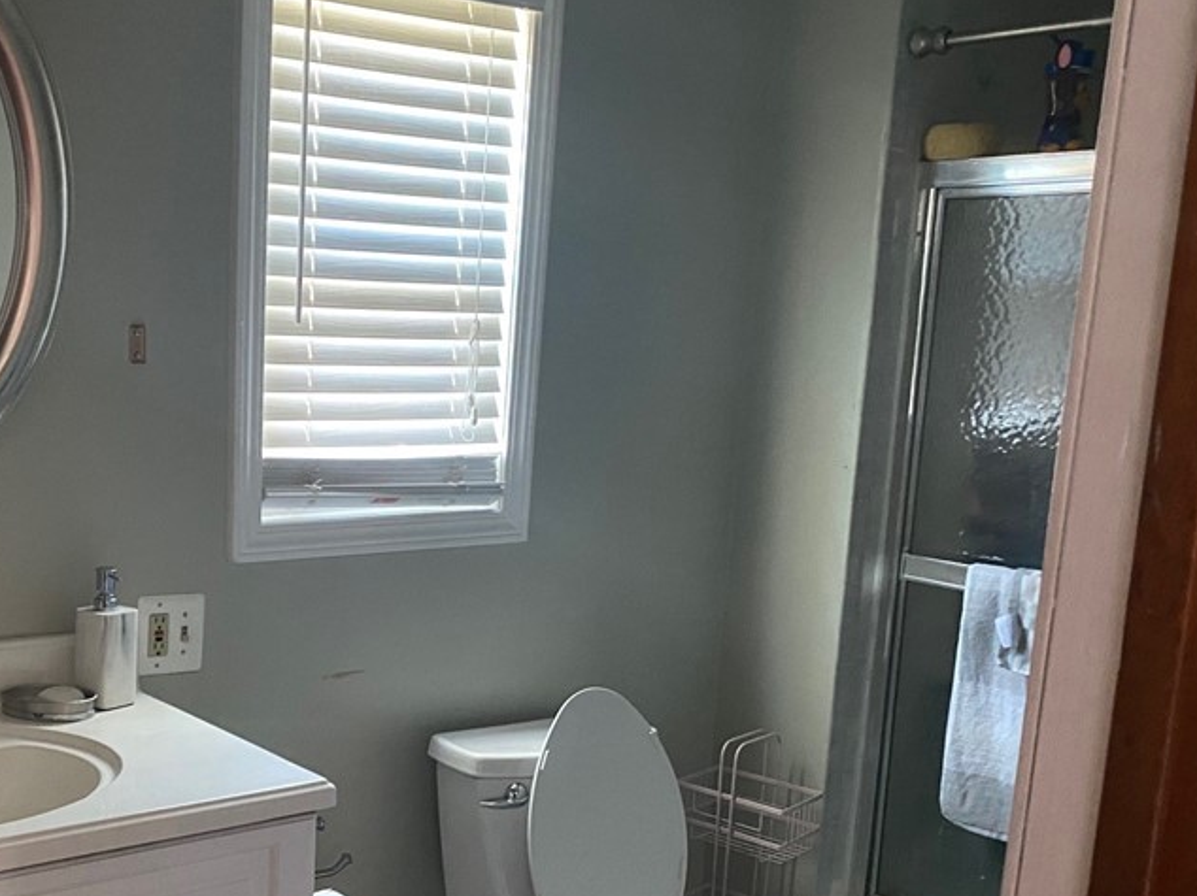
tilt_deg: -10.9
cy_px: 592
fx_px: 1452
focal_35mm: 42
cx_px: 319
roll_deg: -1.3
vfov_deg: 34.0
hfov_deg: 43.6
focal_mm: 4.25
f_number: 1.8
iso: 500
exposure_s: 1/30
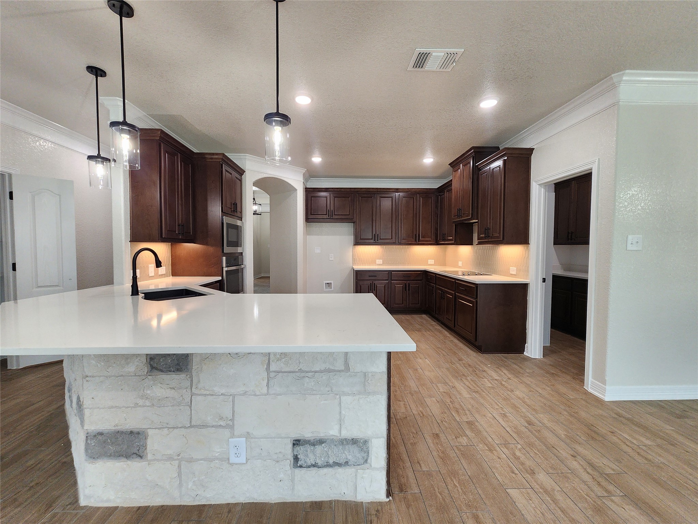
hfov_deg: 106.2
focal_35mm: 13
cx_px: 349
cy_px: 262
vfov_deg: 89.9
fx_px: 262
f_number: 2.2
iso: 160
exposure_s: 1/60
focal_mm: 2.2
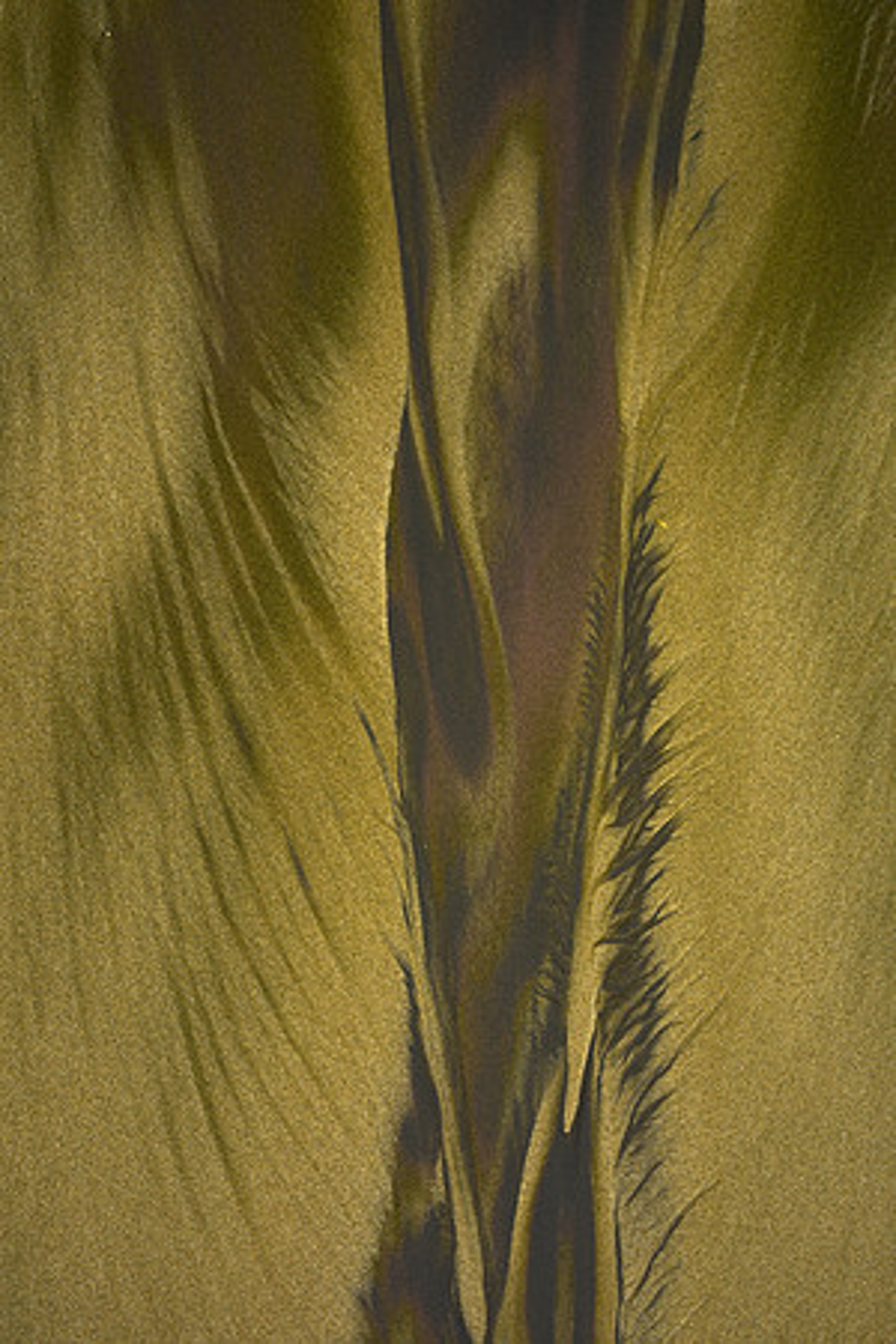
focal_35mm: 31
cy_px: 672
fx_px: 1157
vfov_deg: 60.3
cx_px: 448
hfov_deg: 42.3
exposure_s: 1/30
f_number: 11
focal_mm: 31
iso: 100
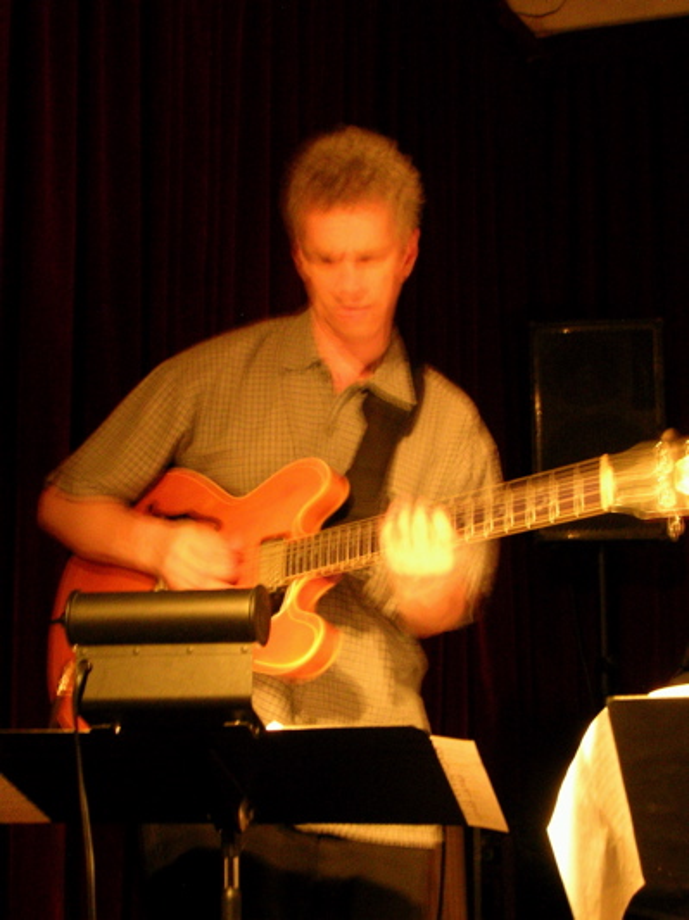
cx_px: 344
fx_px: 1913
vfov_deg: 27.1
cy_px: 460
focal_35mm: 72
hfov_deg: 20.4
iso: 200
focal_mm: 10.9
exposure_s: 1.5
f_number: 3.7
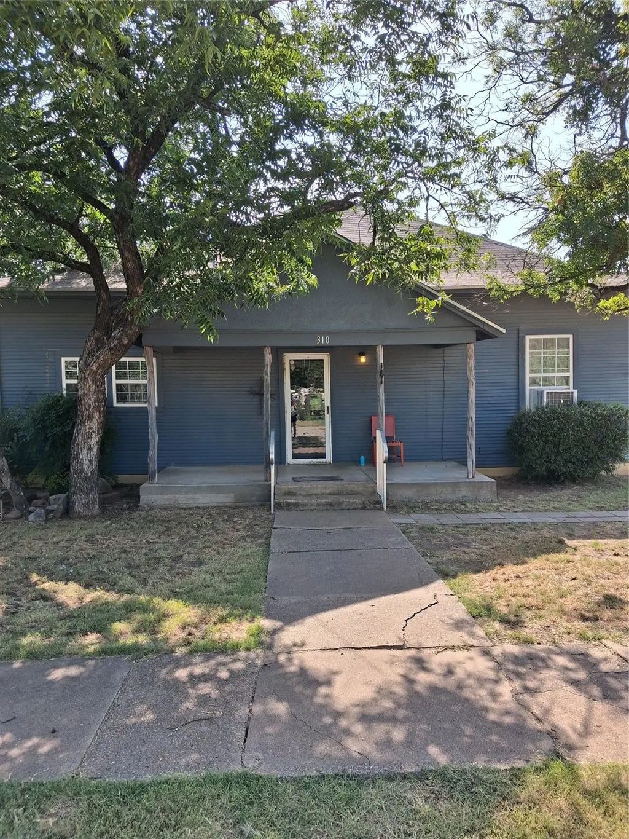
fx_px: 654
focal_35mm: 27
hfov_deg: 51.4
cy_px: 420
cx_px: 314
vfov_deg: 65.3
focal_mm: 4
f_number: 1.8
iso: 25
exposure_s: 1/277
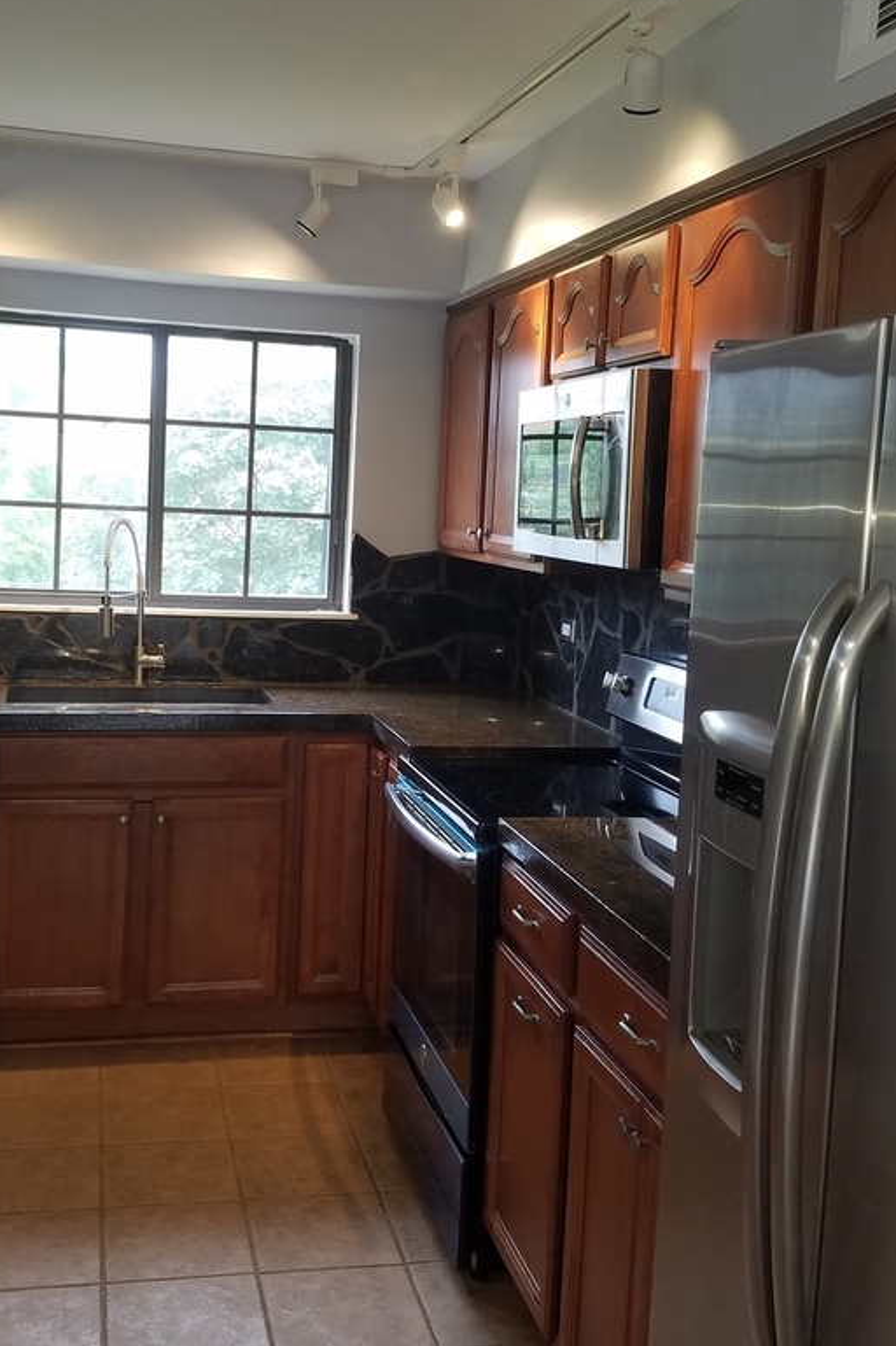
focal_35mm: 38
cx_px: 413
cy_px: 583
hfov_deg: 35.0
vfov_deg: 50.6
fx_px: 1420
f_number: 1.7
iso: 80
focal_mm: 4.2
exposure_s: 1/60
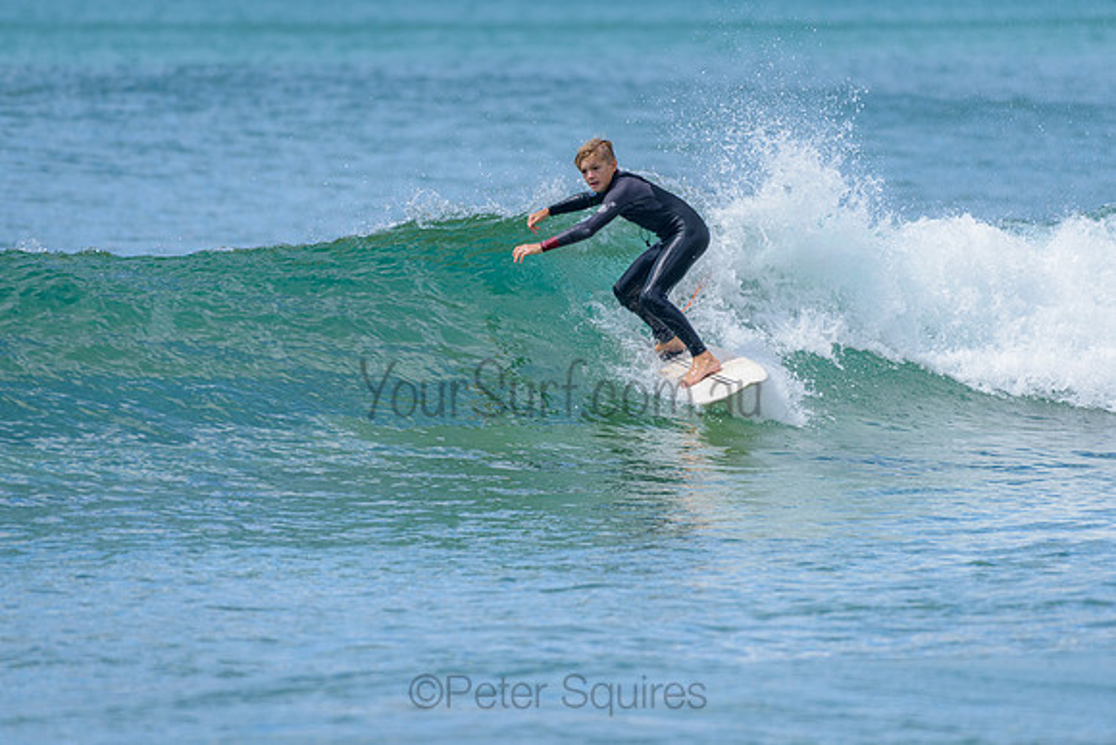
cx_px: 567
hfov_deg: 3.4
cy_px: 303
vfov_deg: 2.2
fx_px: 19017
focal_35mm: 613
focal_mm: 500
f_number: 5.6
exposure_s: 1/2000
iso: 500
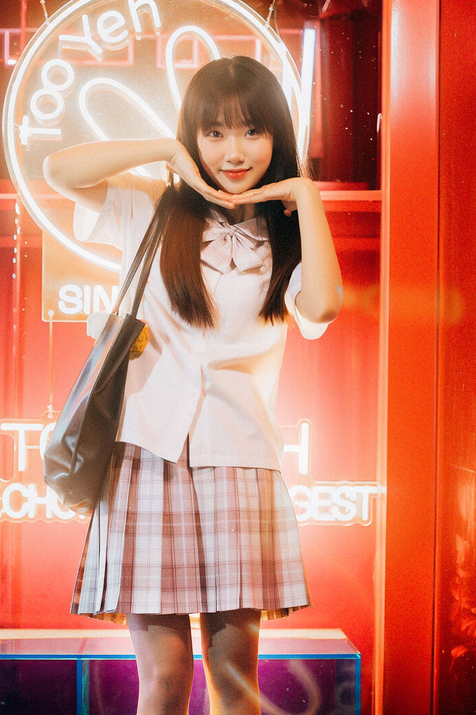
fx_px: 1706
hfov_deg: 15.9
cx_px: 204
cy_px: 394
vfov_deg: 23.6
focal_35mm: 86
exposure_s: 1/60
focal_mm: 50
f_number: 2.2
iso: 500
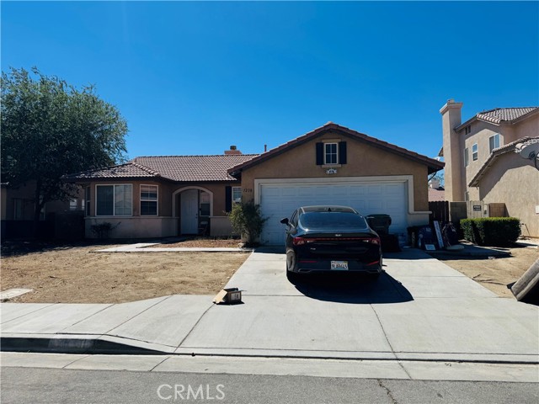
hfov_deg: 71.6
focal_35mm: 24
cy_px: 202
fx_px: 374
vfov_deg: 56.8
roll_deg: +0.4
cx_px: 270
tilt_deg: +2.1
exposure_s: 1/7937
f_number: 1.78
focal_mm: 6.76
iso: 80
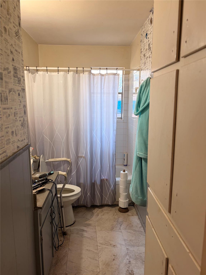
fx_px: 206
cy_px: 138
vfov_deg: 67.3
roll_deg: +1.3
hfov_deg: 53.1
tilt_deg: -7.2
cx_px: 103
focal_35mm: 26
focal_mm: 5.96
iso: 100
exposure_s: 1/60
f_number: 1.6
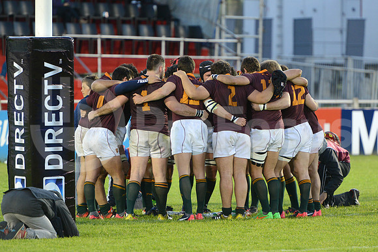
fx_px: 2836
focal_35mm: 270
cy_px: 126
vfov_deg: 5.1
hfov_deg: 7.6
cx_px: 189
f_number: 4
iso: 2500
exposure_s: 1/200
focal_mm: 270
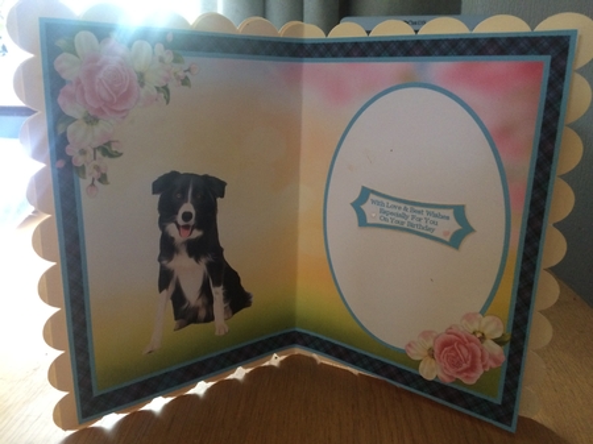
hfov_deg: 61.7
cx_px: 296
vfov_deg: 48.2
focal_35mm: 29
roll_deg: -0.5
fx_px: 497
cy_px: 222
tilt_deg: -17.6
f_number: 2.2
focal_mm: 4.15
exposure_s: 1/33
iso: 250
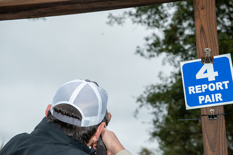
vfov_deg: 21.9
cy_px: 78
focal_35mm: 62
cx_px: 116
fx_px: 401
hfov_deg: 32.4
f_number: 7.1
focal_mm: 62
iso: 320
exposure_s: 1/160
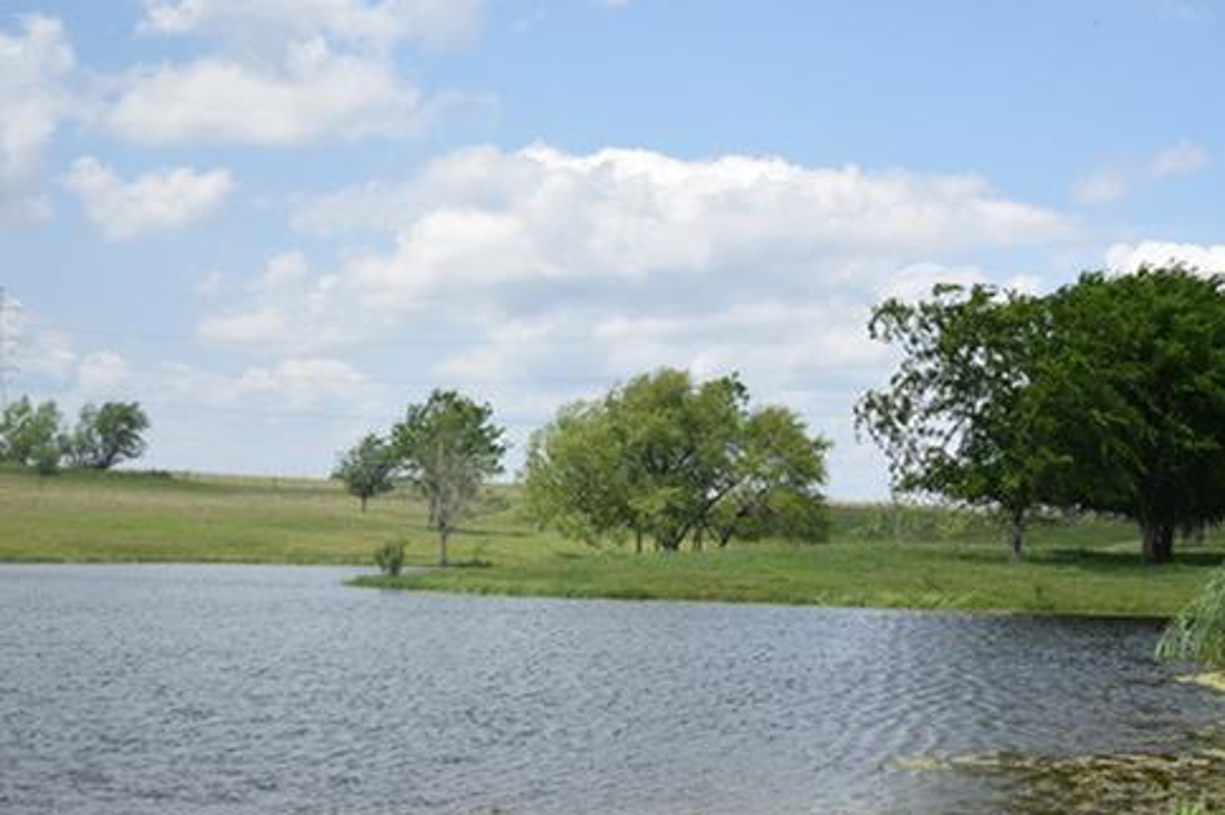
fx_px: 2278
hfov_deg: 29.9
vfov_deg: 20.2
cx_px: 830
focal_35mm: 67
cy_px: 567
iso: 200
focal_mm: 30
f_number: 4.2
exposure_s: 1/2000
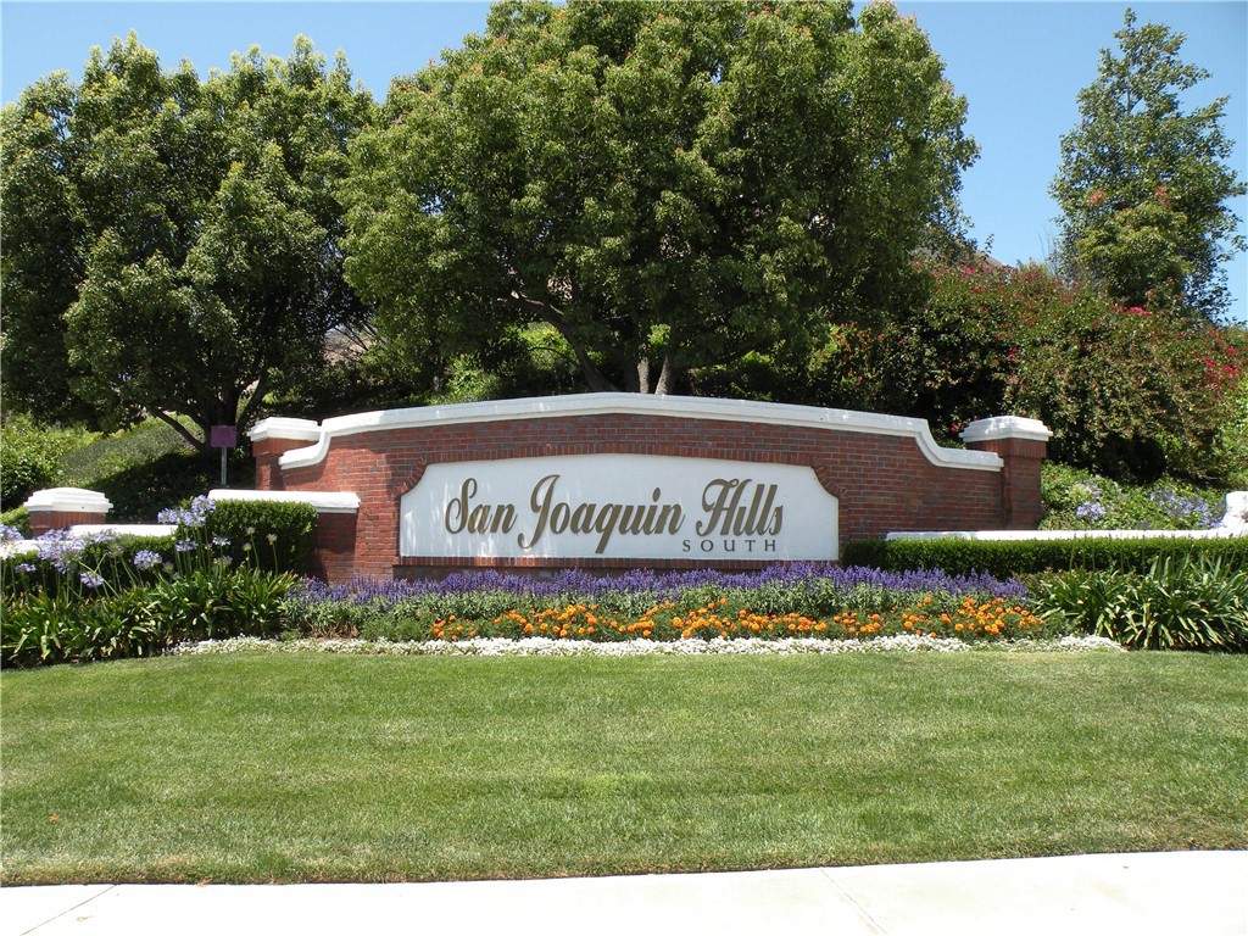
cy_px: 468
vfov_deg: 51.4
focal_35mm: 27
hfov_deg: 65.3
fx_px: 973
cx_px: 624
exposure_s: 1/178
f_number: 5.6
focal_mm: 4.7
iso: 64
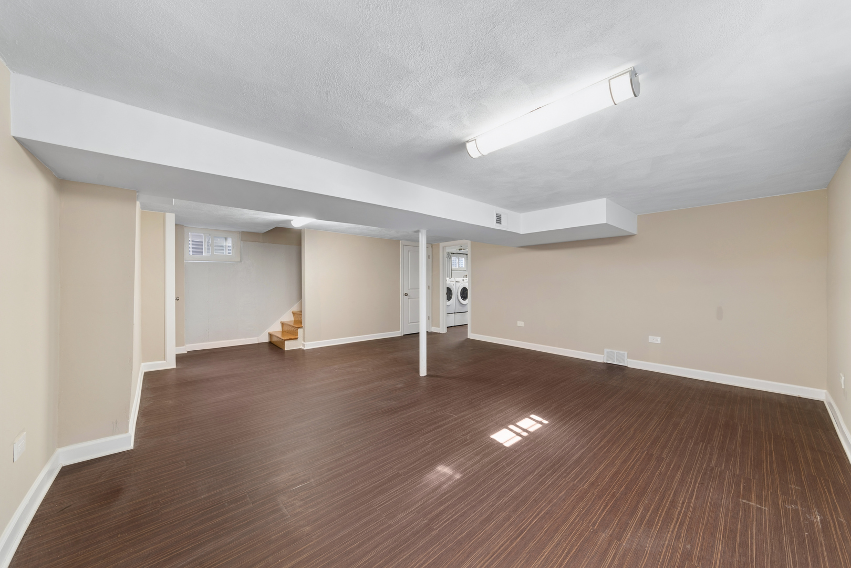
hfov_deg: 112.6
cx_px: 426
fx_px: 284
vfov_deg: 90.0
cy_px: 284
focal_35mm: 12
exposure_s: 1/1.67
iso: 125
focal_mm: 12
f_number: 10
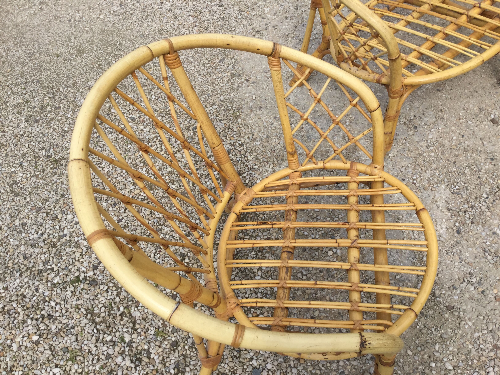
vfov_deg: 45.4
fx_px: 448
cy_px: 188
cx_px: 250
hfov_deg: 58.4
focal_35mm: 31
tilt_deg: -54.3
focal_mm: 3.3
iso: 25
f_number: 2.4
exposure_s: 1/916
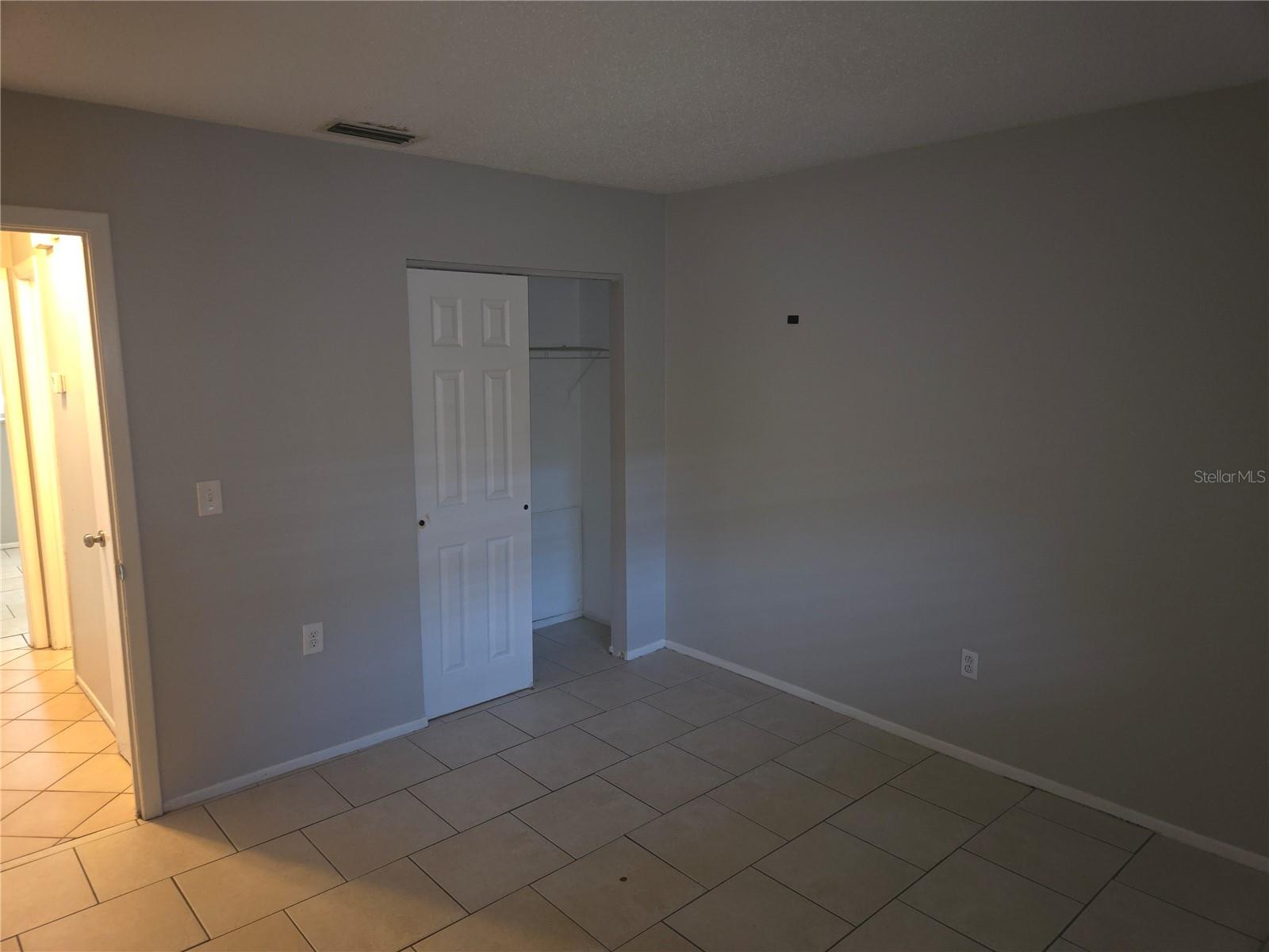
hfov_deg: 73.9
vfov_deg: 58.9
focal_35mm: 23
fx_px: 843
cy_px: 476
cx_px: 634
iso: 160
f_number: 1.8
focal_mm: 5.4
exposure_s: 1/12
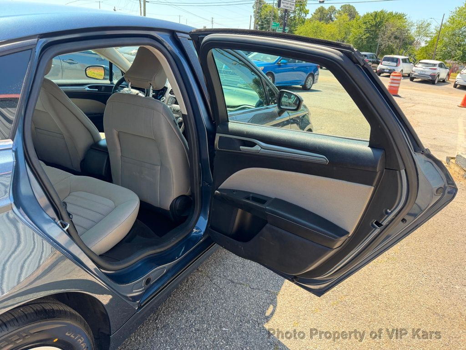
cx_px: 233
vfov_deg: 56.8
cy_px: 175
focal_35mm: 24
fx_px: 323
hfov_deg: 71.6
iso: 100
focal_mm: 6.76
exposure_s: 1/715
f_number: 1.78
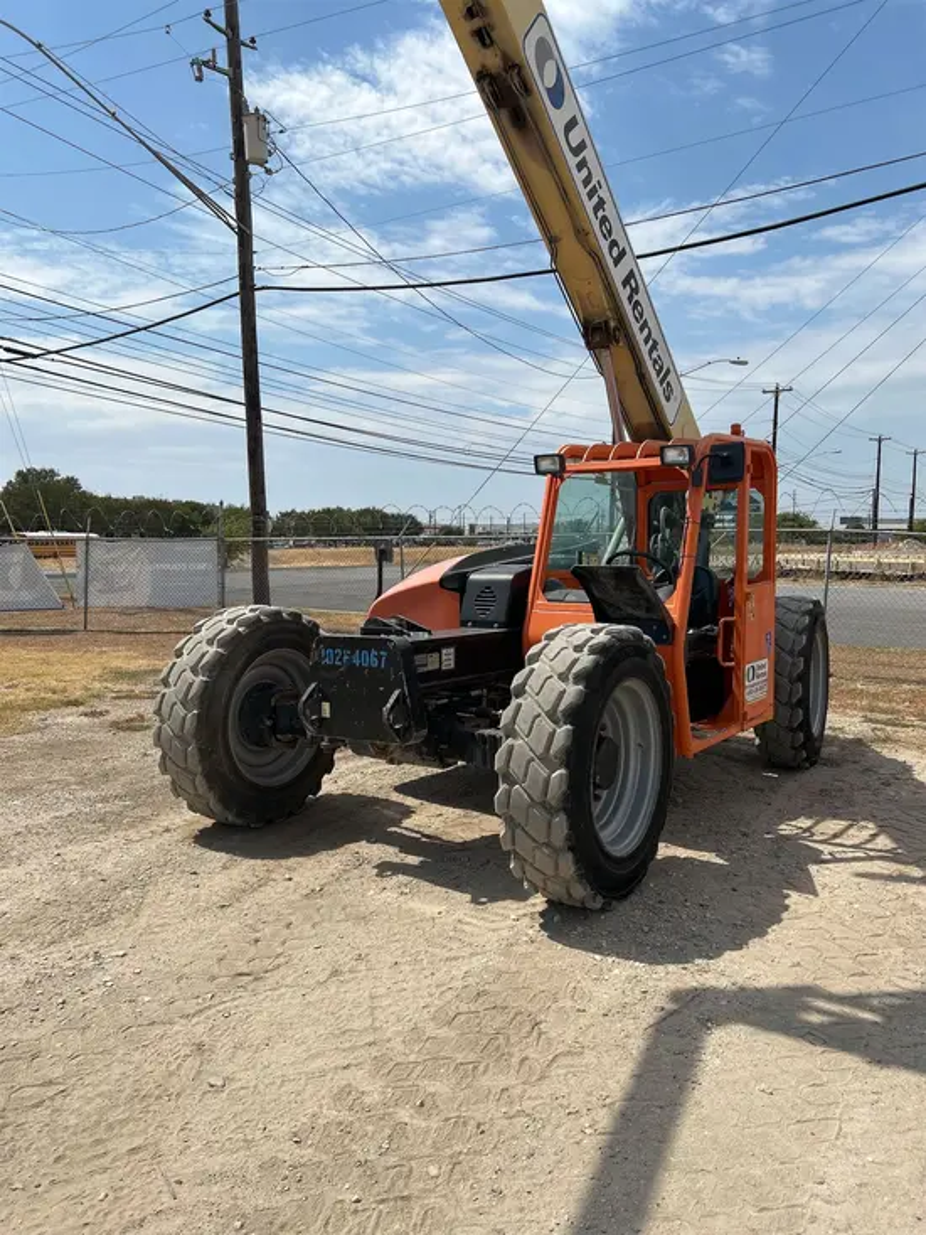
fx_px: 927
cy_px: 618
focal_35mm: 26
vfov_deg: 67.3
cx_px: 463
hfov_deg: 53.1
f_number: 1.5
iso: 50
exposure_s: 1/8000
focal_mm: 5.7
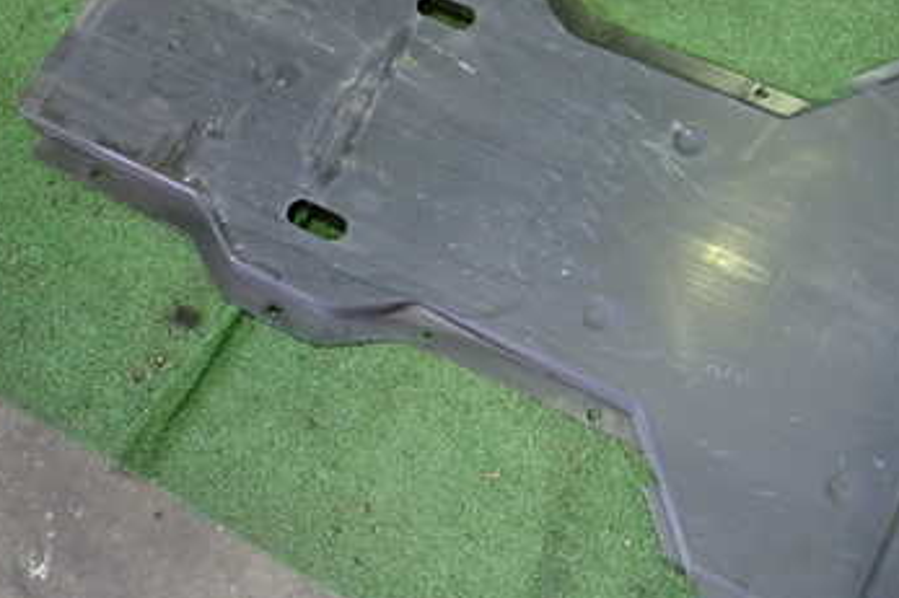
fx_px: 1123
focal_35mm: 45
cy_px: 267
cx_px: 655
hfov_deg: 42.5
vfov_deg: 29.8
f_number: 2
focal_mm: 4.5
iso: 500
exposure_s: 1/30
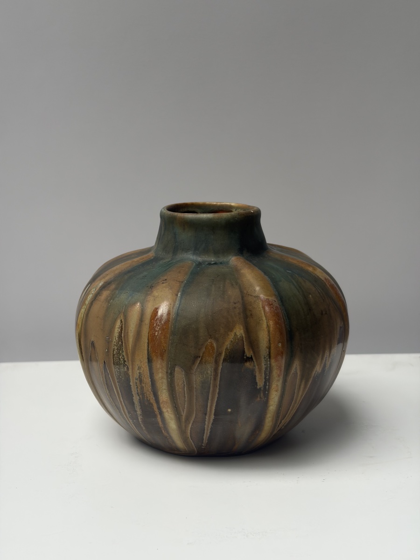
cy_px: 280
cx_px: 210
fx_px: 841
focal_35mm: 52
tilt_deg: -10.8
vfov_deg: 36.8
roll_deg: +0.6
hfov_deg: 28.0
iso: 32
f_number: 1.6
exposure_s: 1/207
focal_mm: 5.96
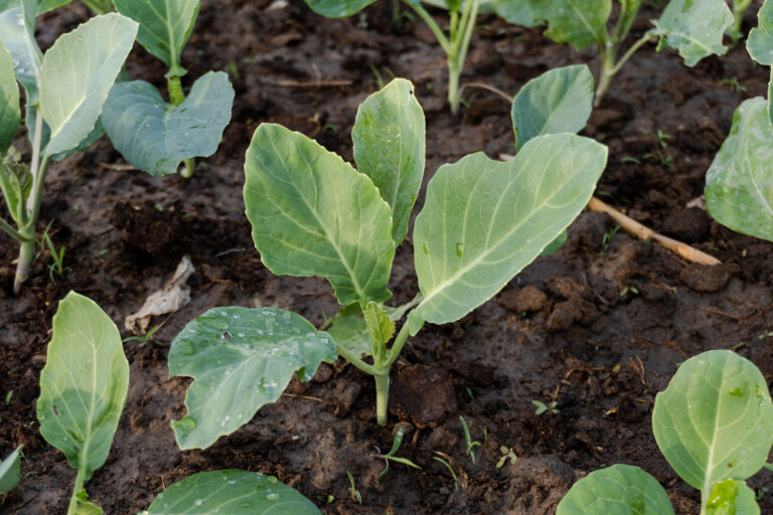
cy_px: 243
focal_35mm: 66
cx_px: 376
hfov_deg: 30.5
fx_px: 1417
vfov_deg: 20.6
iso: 100
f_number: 5.6
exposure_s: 1/125
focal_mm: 41
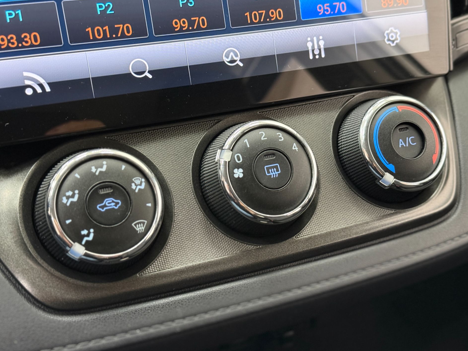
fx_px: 663
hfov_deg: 38.9
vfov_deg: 29.7
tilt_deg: -29.2
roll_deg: -1.7
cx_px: 238
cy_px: 173
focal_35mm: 49
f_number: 1.78
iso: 500
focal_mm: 6.76
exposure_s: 1/30
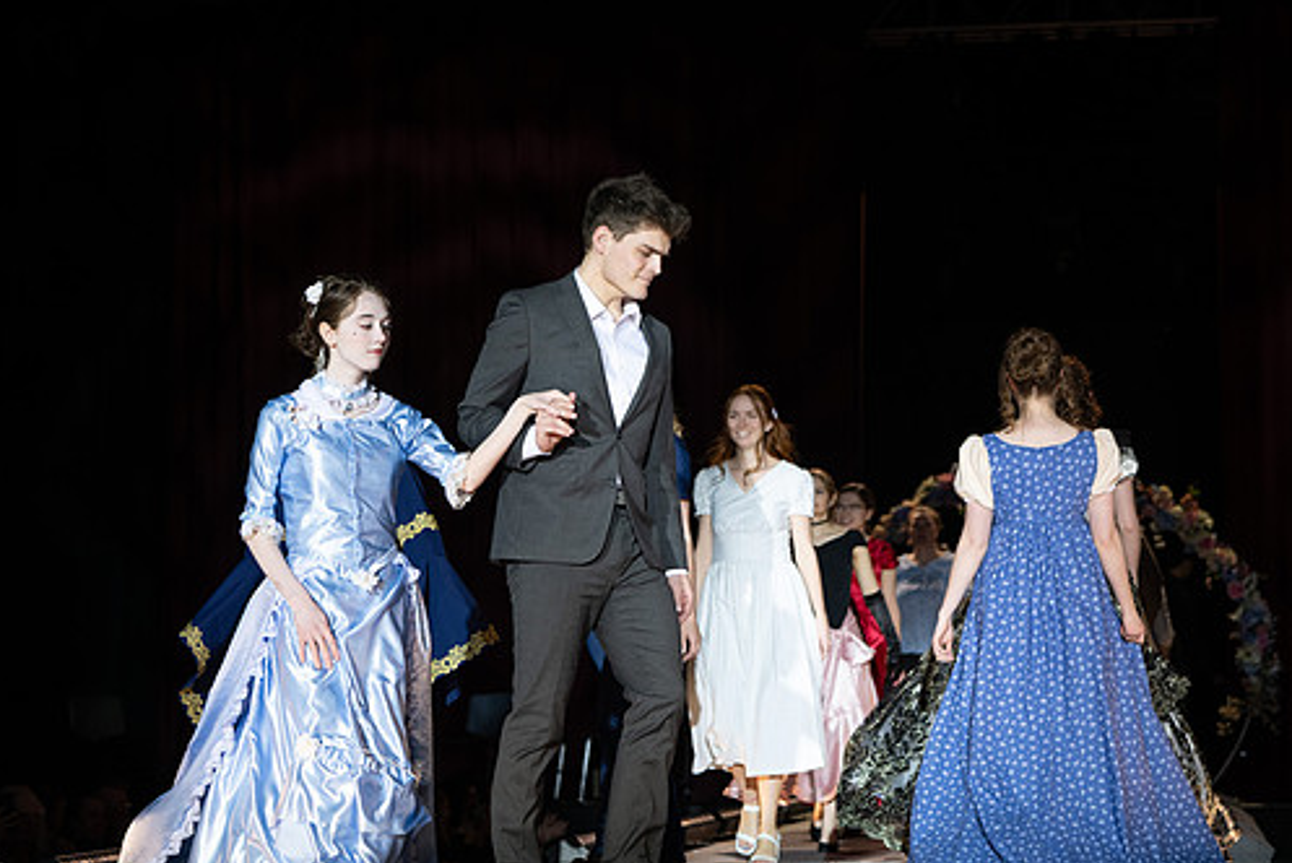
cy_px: 547
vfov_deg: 15.2
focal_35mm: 90
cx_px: 637
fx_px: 3232
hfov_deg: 22.6
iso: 800
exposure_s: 1/640
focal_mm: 70
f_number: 3.5
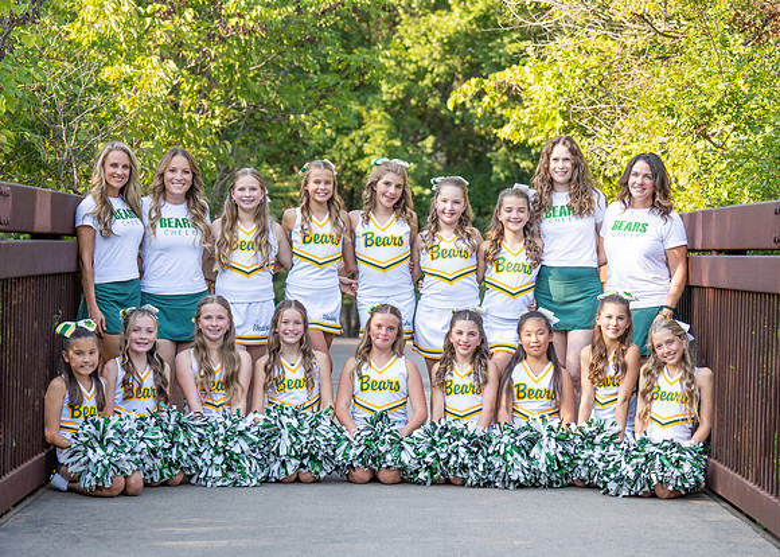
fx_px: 2208
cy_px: 330
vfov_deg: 14.4
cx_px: 404
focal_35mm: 100
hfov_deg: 20.0
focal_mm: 70
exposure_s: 1/1000
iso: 320
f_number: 2.8
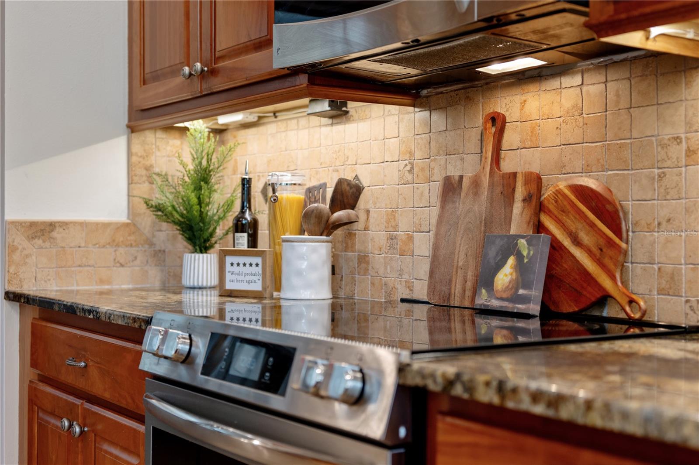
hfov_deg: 40.4
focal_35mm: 49
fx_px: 951
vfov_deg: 27.5
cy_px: 232
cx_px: 350
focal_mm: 49
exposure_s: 1/50
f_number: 2.8
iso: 400
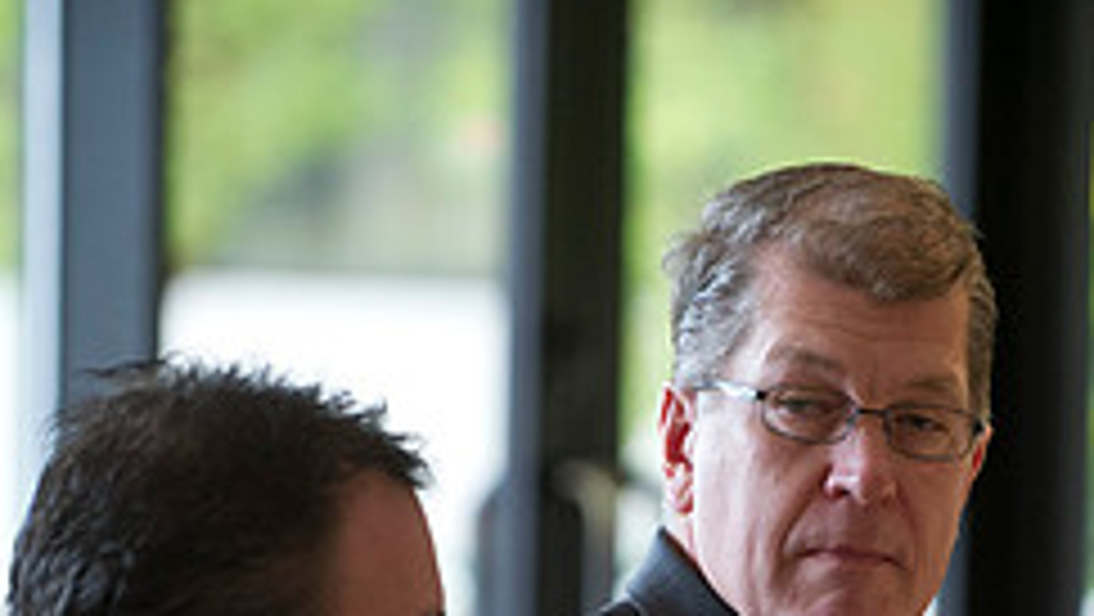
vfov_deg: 3.1
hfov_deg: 5.6
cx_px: 779
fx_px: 11232
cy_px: 845
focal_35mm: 387
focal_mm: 155
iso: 2500
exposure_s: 1/80
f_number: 2.8
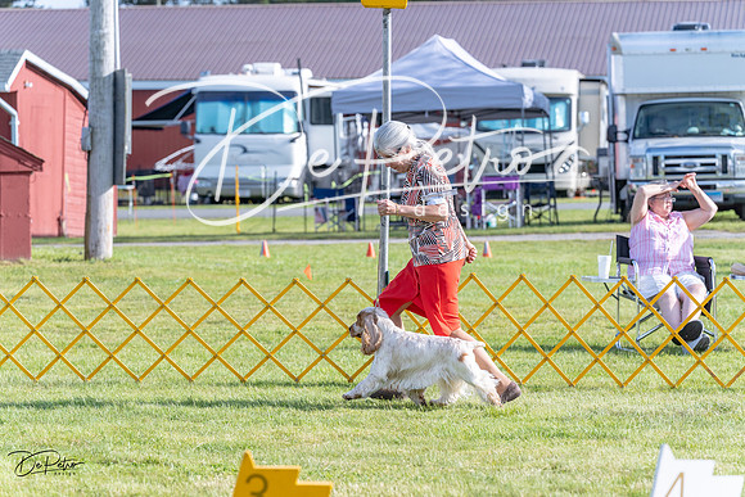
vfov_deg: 9.6
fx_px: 2960
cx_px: 372
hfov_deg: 14.3
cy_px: 248
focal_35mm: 143
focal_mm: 143
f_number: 5.6
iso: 400
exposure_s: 1/1250
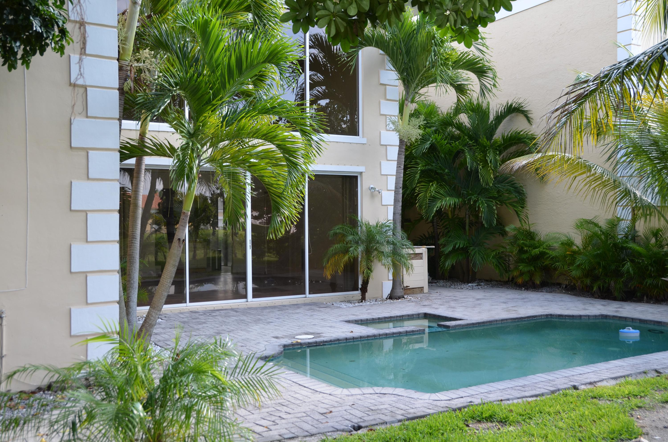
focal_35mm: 36
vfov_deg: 36.7
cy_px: 221
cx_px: 334
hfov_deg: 53.2
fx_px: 667
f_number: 6.3
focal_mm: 24
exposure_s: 1/160
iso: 200
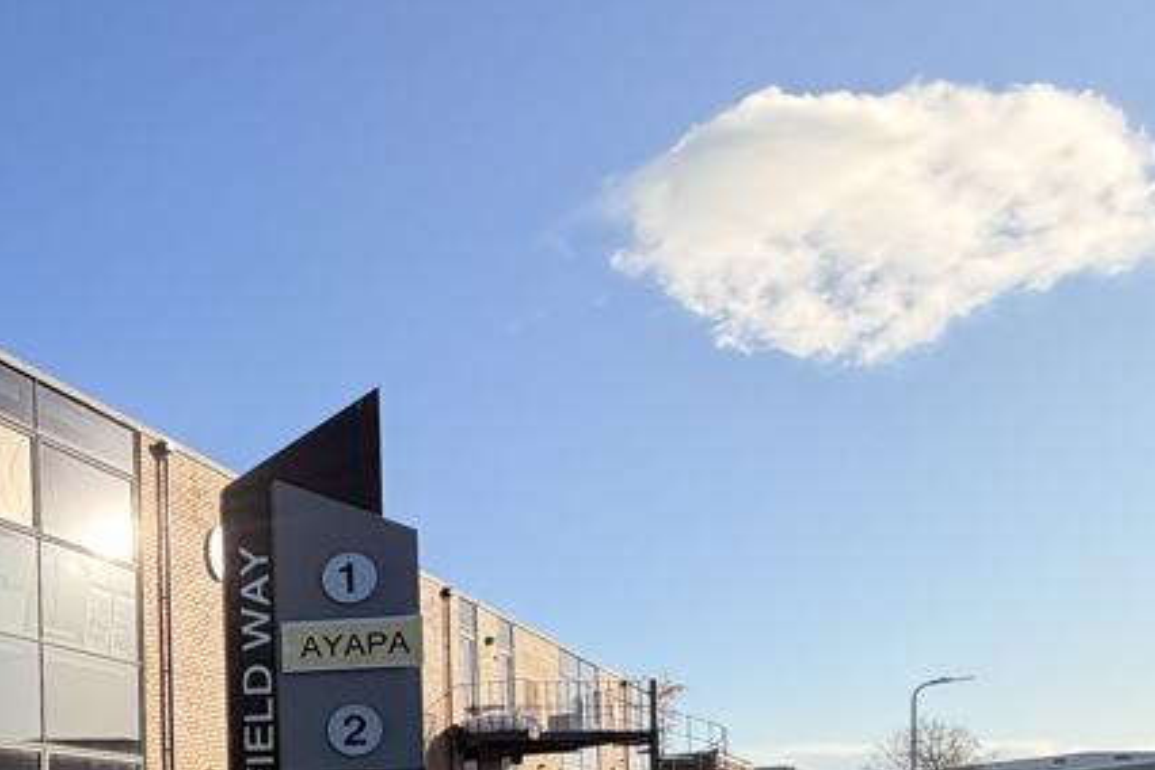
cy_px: 859
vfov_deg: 32.9
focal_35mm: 35
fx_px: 1123
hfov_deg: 39.6
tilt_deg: +0.7
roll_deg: +1.1
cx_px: -222
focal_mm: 2.22
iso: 40
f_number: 2.2
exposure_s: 1/770
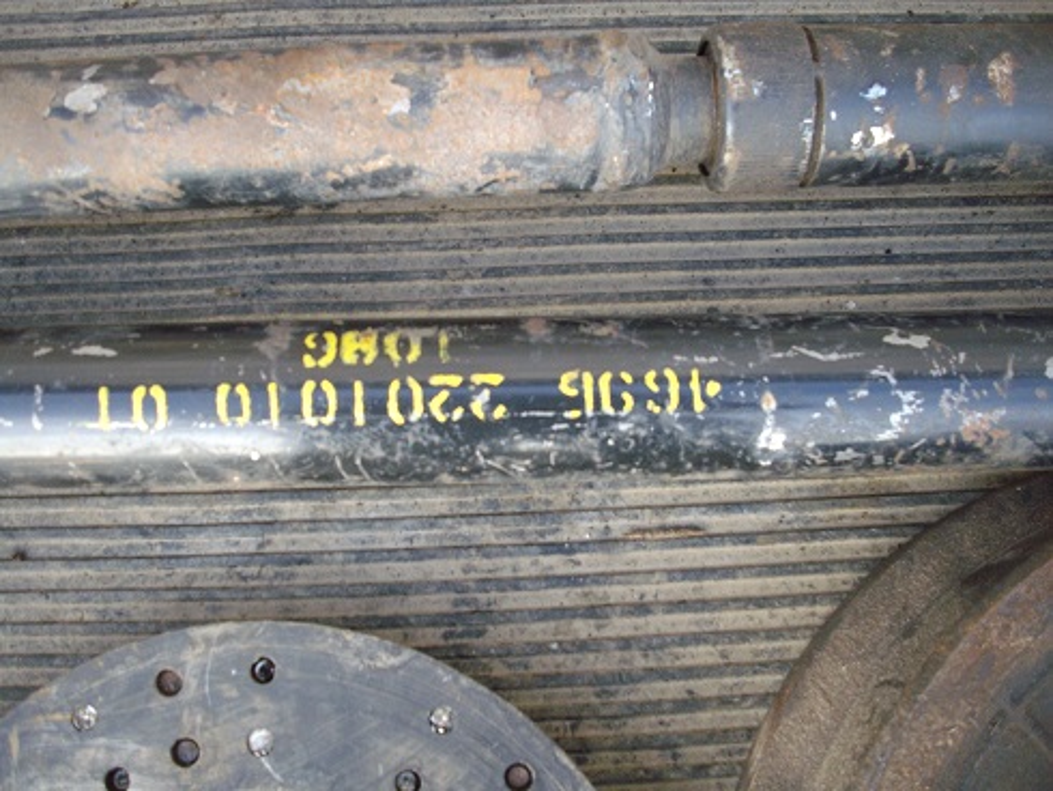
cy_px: 396
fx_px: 1126
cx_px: 526
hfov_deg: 50.1
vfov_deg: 38.7
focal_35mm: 37
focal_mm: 6.2
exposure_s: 1/50
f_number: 2.8
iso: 205
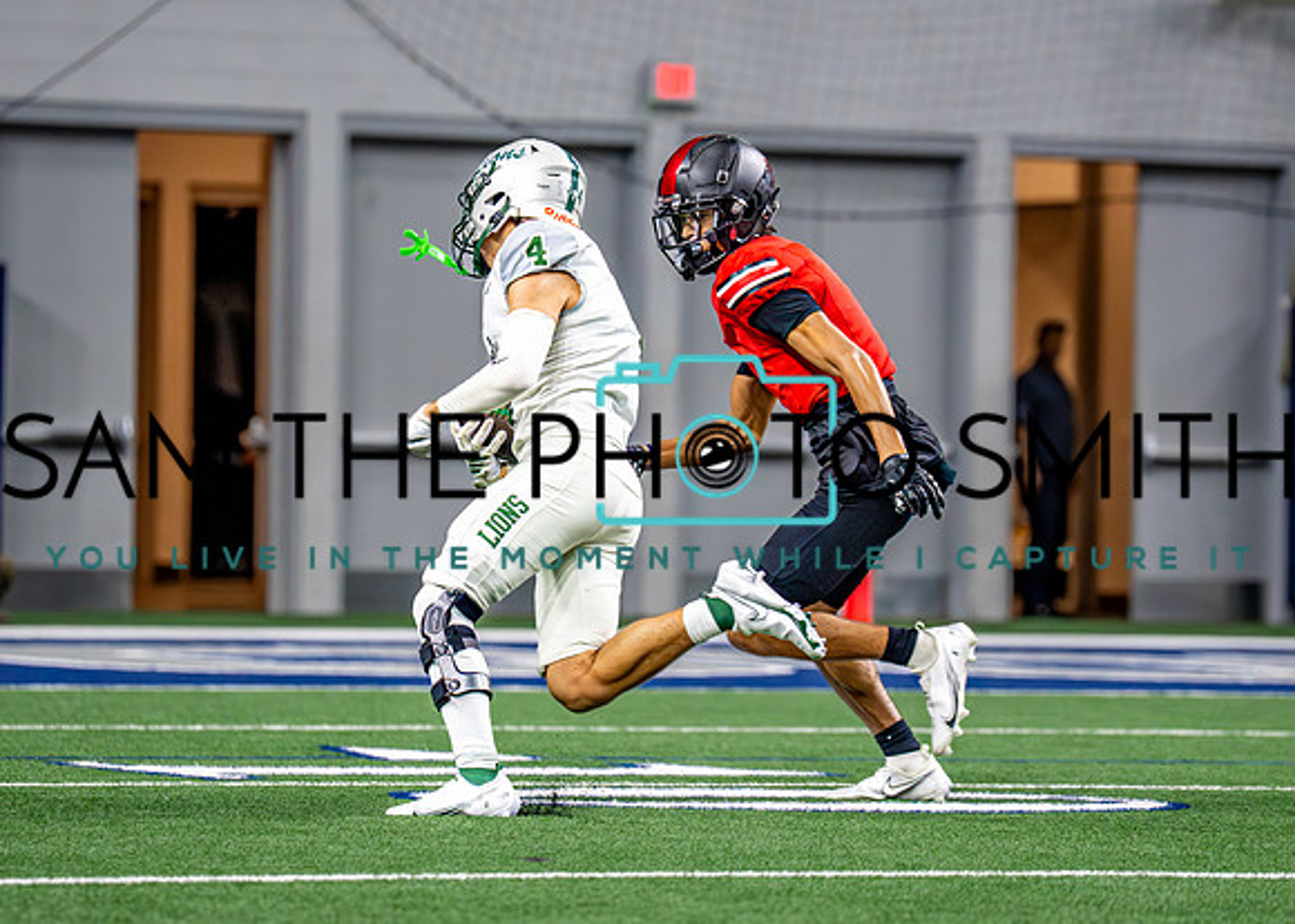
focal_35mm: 237
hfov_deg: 8.5
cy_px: 423
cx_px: 659
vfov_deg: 6.1
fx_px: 8706
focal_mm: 151
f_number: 2.8
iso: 5000
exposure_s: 1/1600
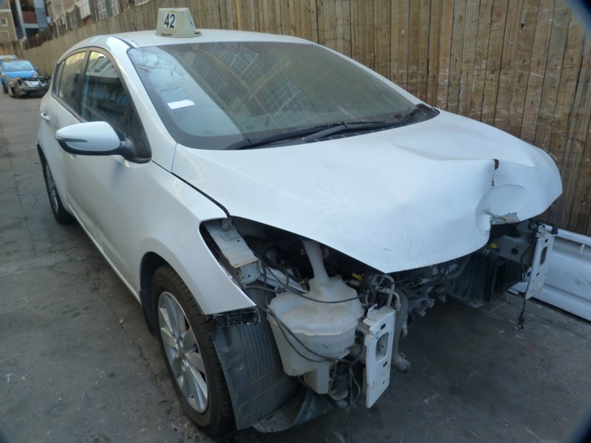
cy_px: 222
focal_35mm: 25
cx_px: 296
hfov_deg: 69.4
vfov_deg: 54.9
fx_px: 427
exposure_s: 1/100
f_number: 4
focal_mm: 4.5
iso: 125
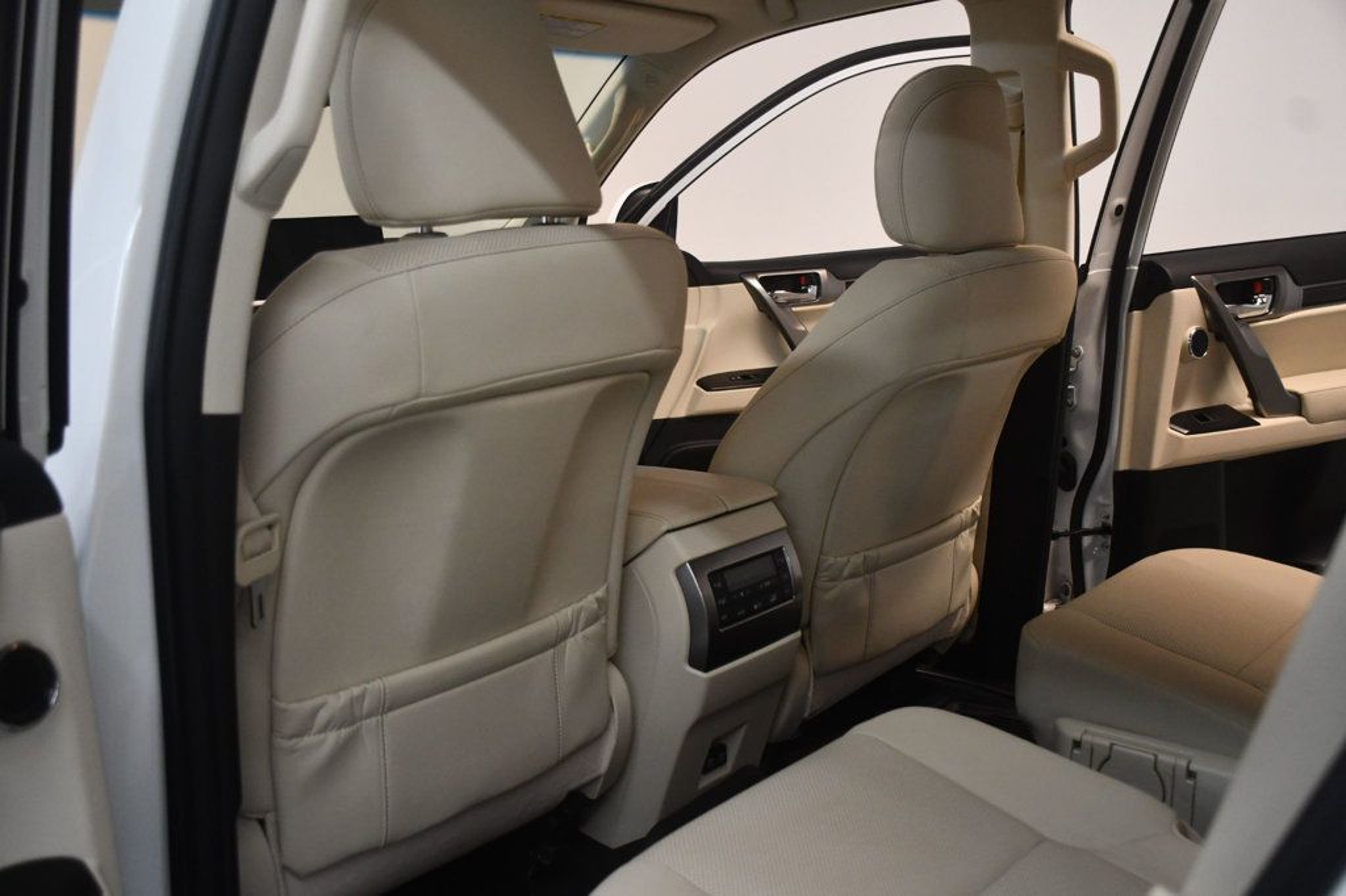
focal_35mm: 36
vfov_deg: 36.8
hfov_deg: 53.1
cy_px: 448
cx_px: 673
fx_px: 1345
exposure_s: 1/125
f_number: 3.8
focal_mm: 24
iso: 1600
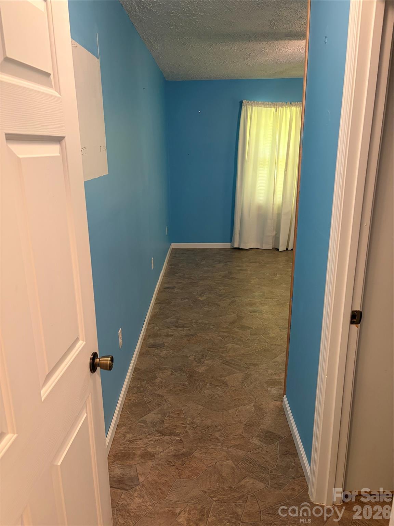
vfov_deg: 67.3
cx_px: 197
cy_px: 263
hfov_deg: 53.1
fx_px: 395
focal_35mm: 26
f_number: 1.6
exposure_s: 1/60
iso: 200
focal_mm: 5.96
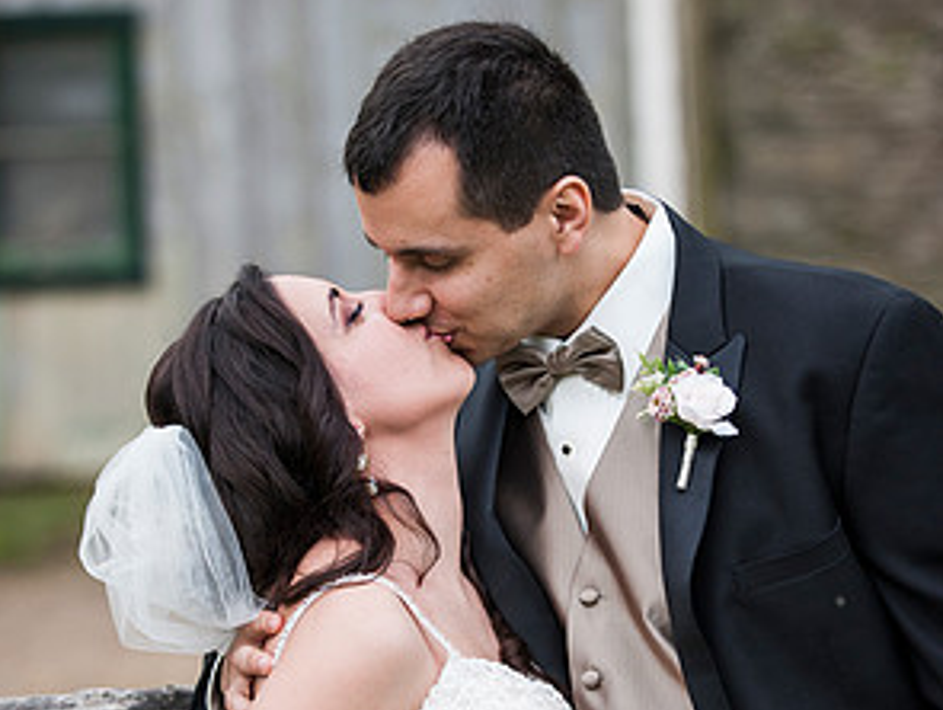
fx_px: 3791
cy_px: 483
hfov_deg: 14.2
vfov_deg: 10.7
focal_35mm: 139
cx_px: 468
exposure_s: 1/3200
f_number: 2.8
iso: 800
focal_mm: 95
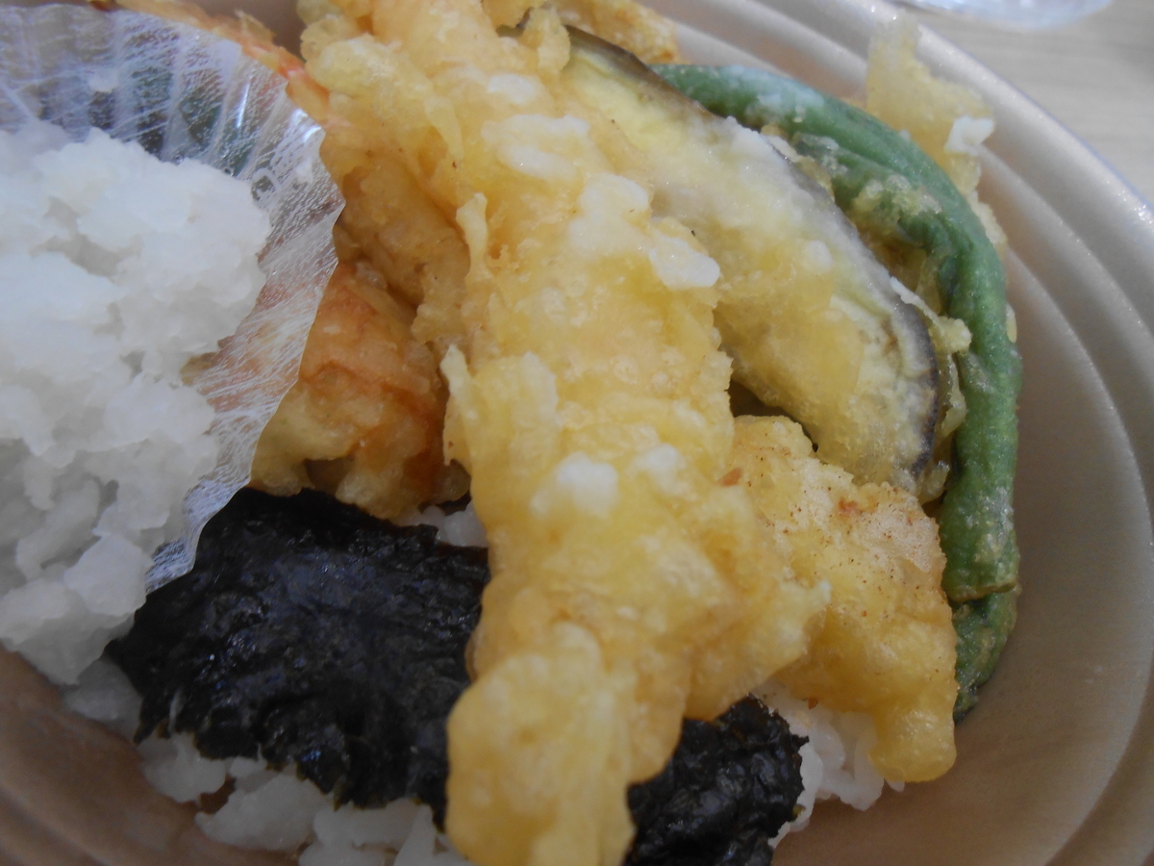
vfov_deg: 53.1
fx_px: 867
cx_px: 577
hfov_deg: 67.3
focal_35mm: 26
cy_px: 433
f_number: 3.5
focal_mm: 4.6
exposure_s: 1/30
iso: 200
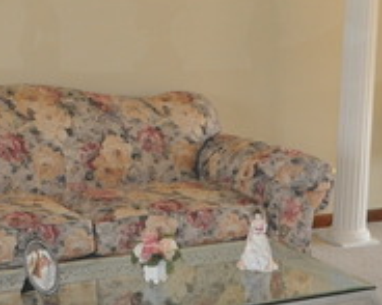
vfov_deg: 17.4
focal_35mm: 88
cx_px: 71
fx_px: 994
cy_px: 117
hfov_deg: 21.4
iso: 800
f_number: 3.5
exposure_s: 1/125
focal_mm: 18
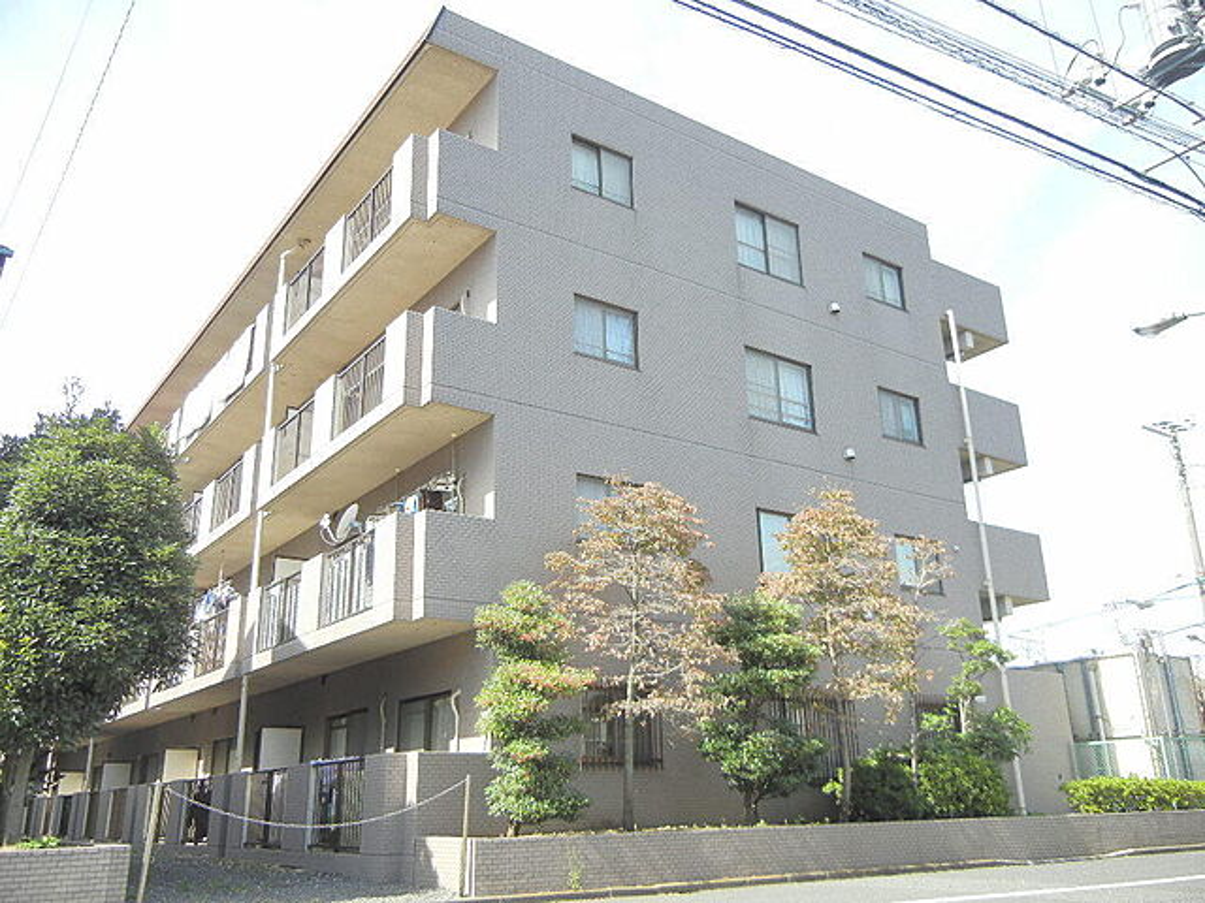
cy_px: 452
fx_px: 1044
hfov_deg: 60.0
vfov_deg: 46.8
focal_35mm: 30
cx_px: 602
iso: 160
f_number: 3.5
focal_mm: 5.4
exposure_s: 1/436
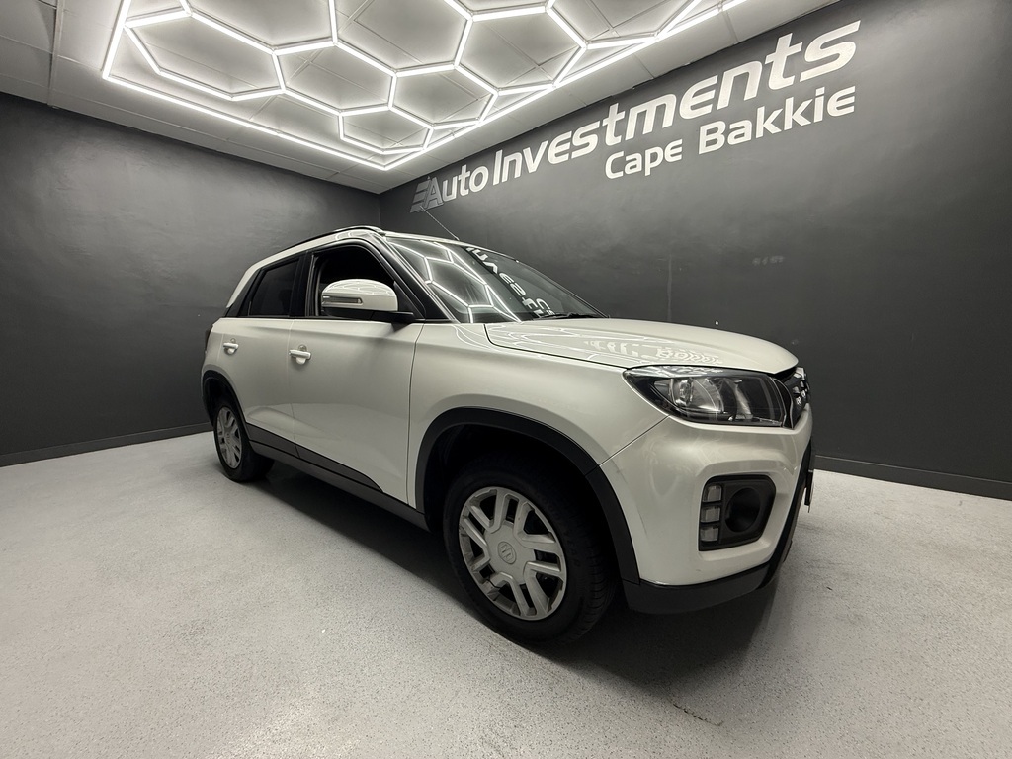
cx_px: 506
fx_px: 409
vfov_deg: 85.7
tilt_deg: -6.3
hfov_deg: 102.1
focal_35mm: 14
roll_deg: +0.6
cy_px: 380
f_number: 2.2
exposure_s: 1/100
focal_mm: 2.22
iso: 160
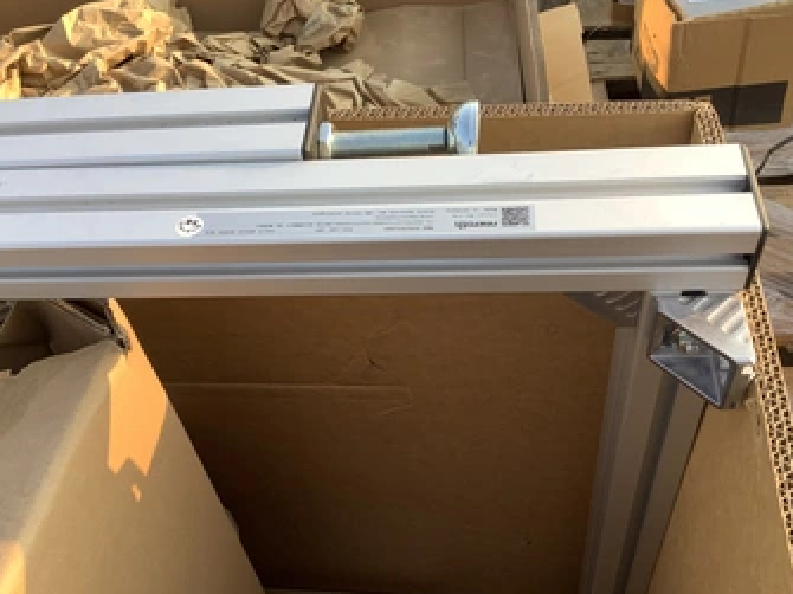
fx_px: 847
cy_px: 296
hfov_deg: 50.2
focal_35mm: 37
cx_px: 388
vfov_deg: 38.6
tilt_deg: -48.8
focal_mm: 3.3
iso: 25
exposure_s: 1/225
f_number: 2.4
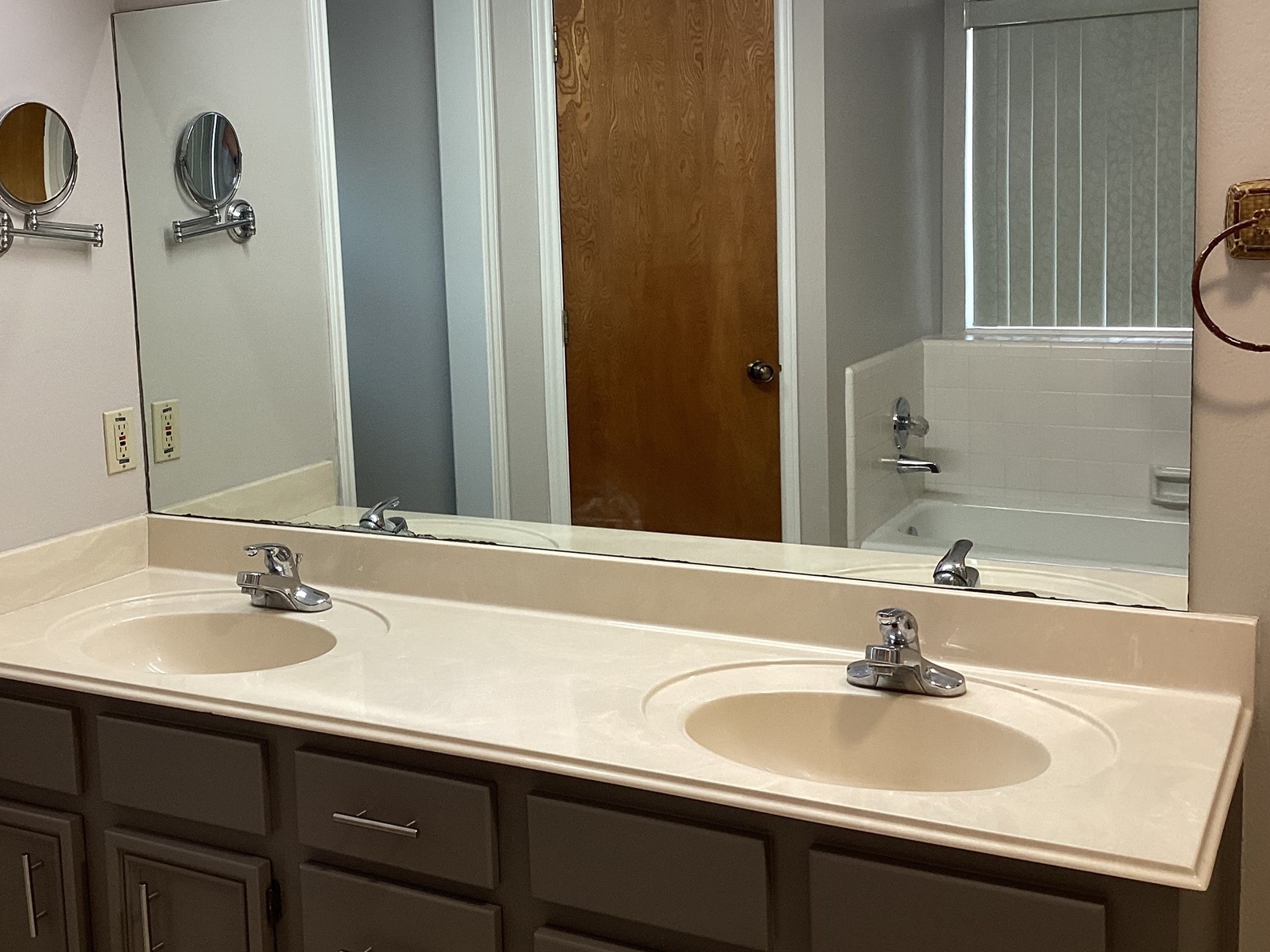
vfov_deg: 35.8
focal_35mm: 40
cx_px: 526
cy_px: 378
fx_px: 1467
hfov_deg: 46.6
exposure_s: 1/60
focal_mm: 3.3
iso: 64
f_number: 2.4
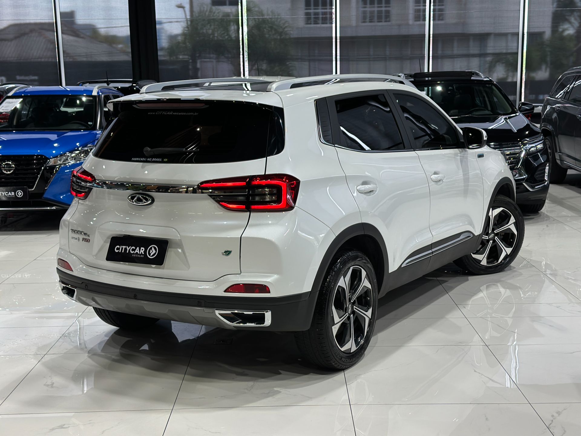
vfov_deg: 30.3
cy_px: 218
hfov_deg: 39.7
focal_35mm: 48
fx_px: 806
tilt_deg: -9.9
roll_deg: +0.8
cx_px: 290
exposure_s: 1/120
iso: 125
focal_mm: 6.86
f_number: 1.78
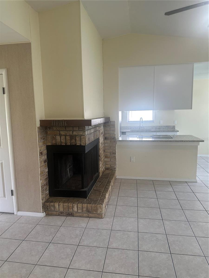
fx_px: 193
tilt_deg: -6.0
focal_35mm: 24
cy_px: 139
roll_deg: +0.3
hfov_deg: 56.8
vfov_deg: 71.6
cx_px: 104
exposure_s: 1/120
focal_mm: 6.86
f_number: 1.78
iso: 100
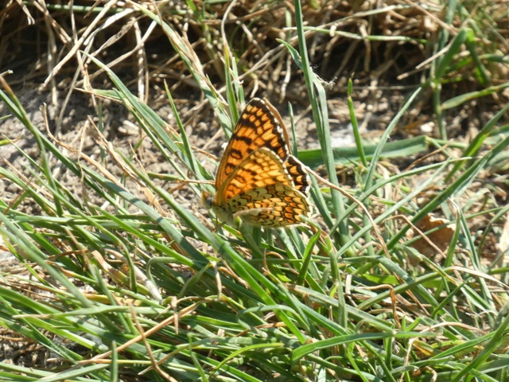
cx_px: 254
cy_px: 191
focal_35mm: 661
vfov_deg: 2.3
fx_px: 9719
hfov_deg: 3.0
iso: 125
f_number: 5.6
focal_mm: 118.5
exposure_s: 1/100
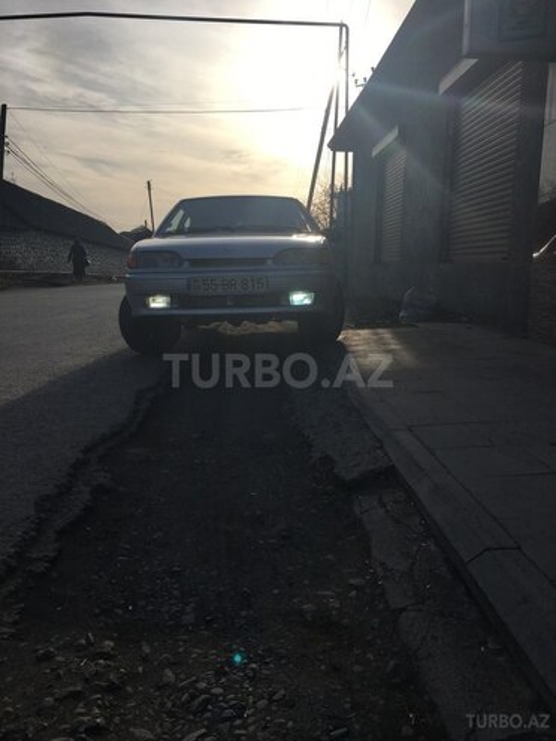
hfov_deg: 48.2
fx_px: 621
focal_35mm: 29
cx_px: 278
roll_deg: -0.3
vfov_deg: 61.7
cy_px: 370
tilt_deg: -9.4
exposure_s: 1/3344
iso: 25
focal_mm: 4.15
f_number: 2.2
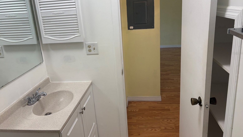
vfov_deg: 40.0
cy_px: 53
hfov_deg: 66.1
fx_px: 187
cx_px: 123
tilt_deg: -14.5
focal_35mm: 29
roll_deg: +4.5
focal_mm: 5.96
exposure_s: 1/120
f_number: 1.6
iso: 80
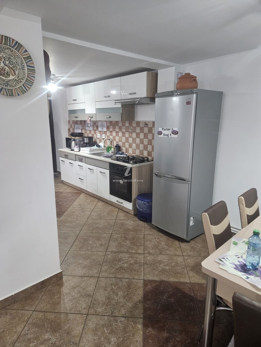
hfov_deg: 58.9
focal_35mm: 23
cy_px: 174
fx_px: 231
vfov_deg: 73.9
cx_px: 130
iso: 800
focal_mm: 5.4
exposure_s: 1/50
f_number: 1.8
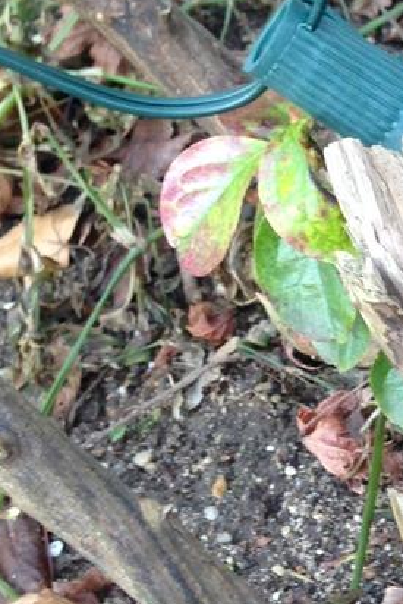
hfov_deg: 11.7
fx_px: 1862
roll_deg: +12.4
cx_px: 651
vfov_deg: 18.2
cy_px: 487
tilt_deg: -43.4
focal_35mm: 111
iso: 64
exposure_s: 1/20
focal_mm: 4.12
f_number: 2.4
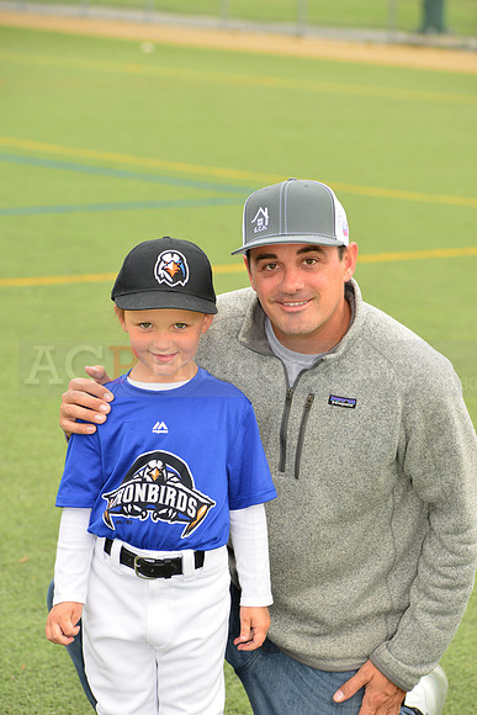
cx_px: 238
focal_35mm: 145
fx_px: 2880
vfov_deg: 14.2
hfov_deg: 9.5
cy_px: 358
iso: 250
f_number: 8
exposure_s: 1/200
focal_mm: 145
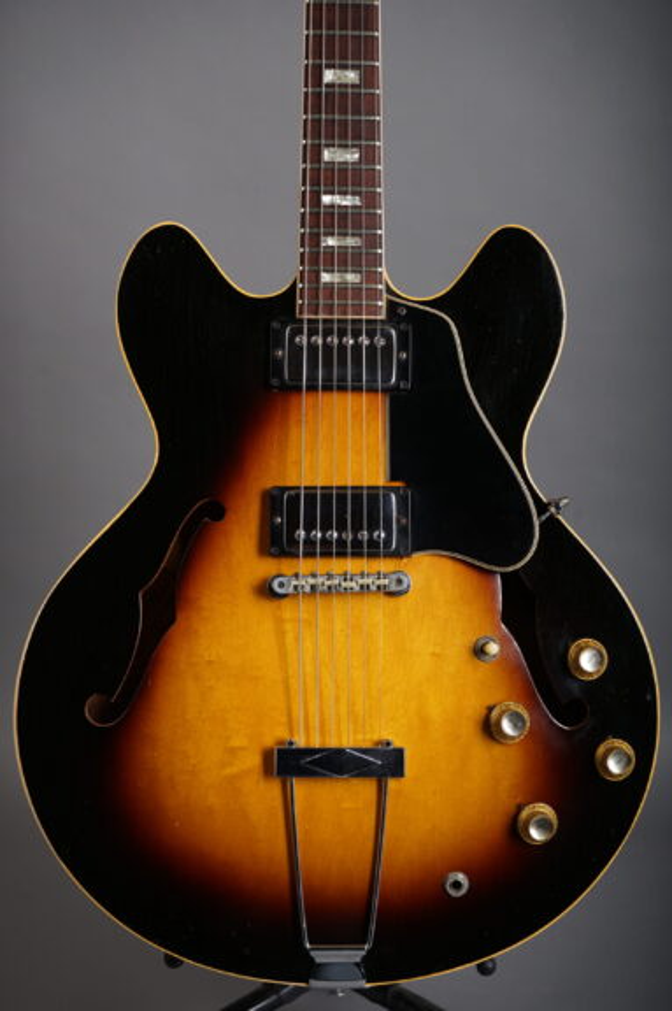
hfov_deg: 19.7
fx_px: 1935
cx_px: 336
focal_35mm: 69
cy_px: 506
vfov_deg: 29.3
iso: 160
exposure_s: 1/160
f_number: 9
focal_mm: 69
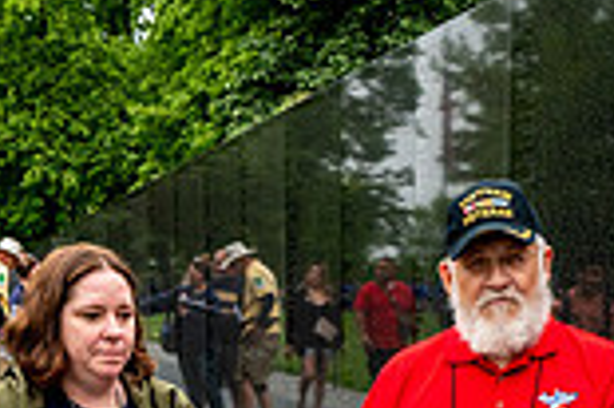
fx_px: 1533
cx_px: 360
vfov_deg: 13.9
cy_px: 669
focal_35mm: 90
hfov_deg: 22.6
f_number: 8
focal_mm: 24
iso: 1250
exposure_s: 1/640
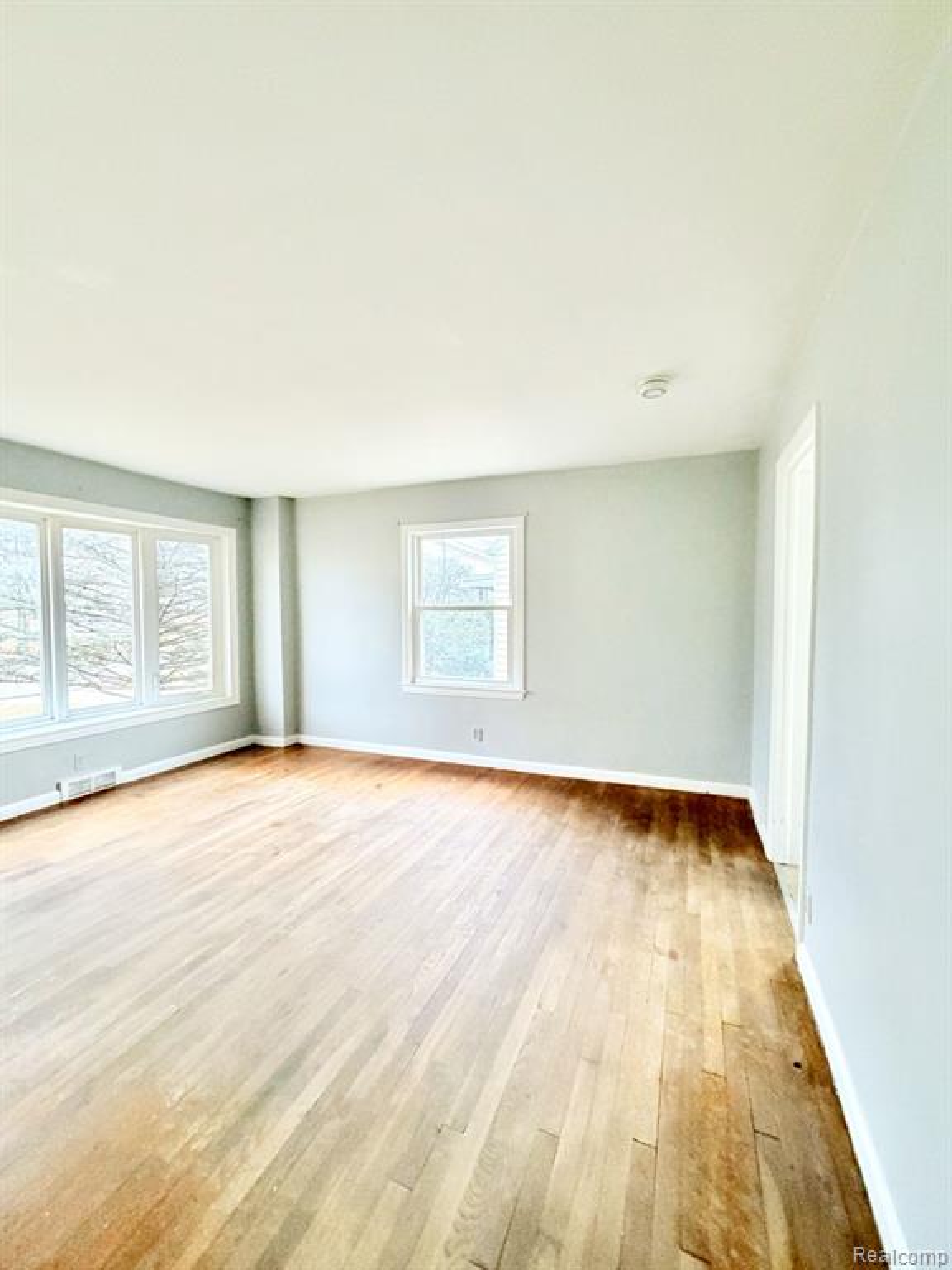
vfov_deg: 102.1
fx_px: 513
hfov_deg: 85.7
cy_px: 635
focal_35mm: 14
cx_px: 476
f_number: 2.2
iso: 500
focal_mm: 2.22
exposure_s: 1/60
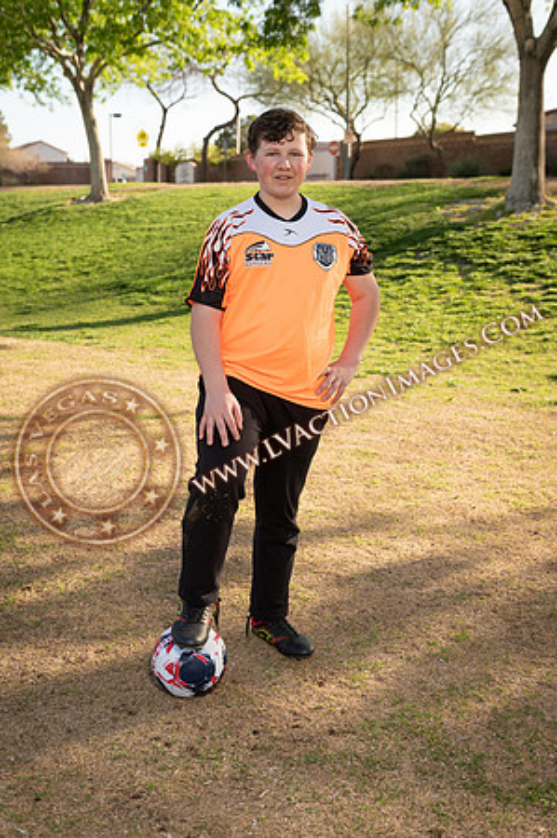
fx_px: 1023
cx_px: 278
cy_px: 419
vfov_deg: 44.5
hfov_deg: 30.4
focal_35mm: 44
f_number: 4
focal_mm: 44
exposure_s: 1/250
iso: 100
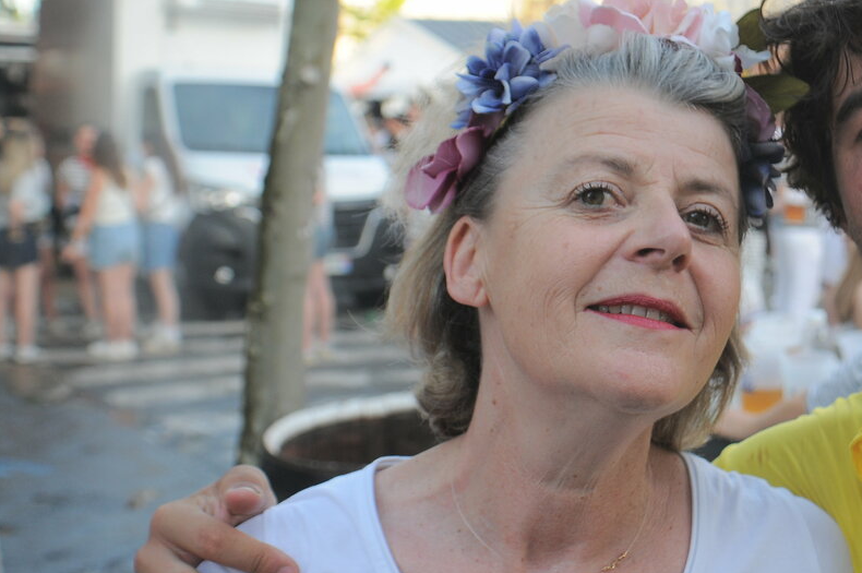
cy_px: 233
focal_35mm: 63
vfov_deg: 21.6
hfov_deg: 31.8
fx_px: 1502
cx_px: 561
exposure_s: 1/125
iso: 200
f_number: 4.5
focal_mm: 27
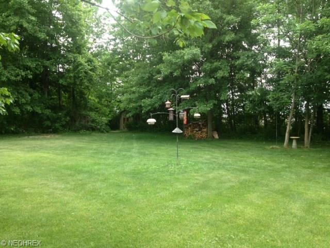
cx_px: 165
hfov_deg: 52.6
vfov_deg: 40.7
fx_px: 334
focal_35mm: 35
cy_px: 124
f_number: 2.4
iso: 50
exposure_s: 1/156
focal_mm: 4.28
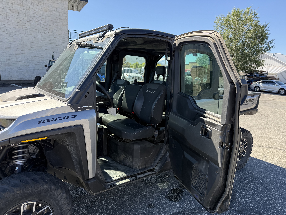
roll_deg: -2.5
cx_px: 143
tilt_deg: -7.9
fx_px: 198
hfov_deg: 71.6
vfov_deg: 56.8
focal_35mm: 24
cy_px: 108
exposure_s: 1/943
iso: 80
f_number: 1.78
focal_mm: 6.76
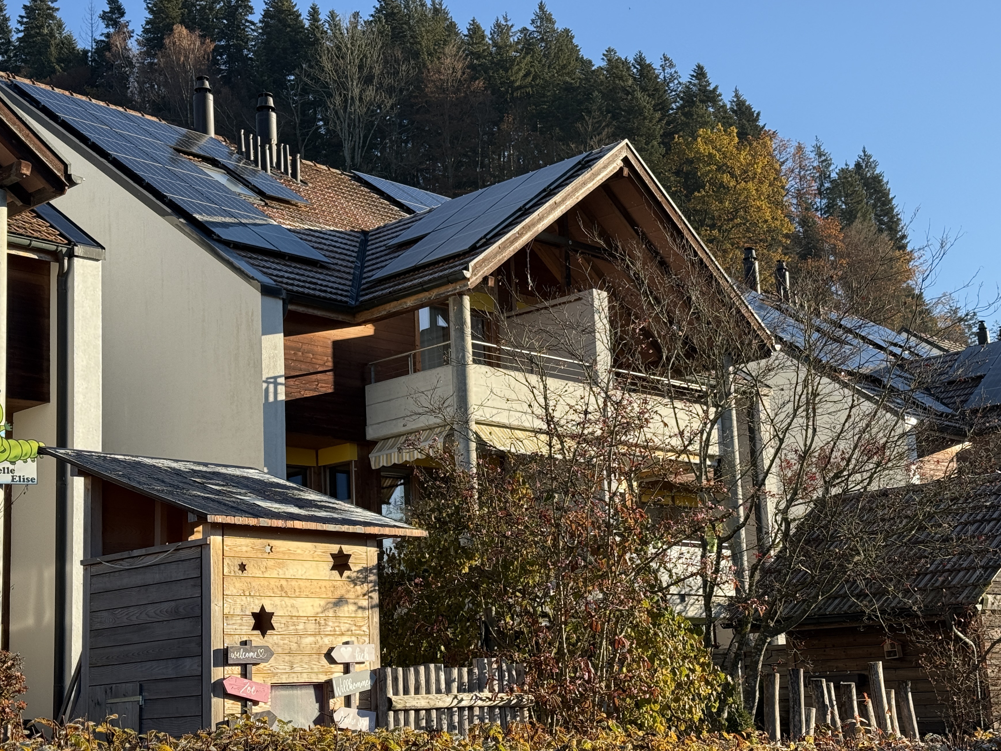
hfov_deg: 34.3
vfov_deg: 26.1
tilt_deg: +11.0
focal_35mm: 56
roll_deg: +2.5
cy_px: 403
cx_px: 490
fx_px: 1619
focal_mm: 6.76
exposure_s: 1/1608
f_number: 1.78
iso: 64
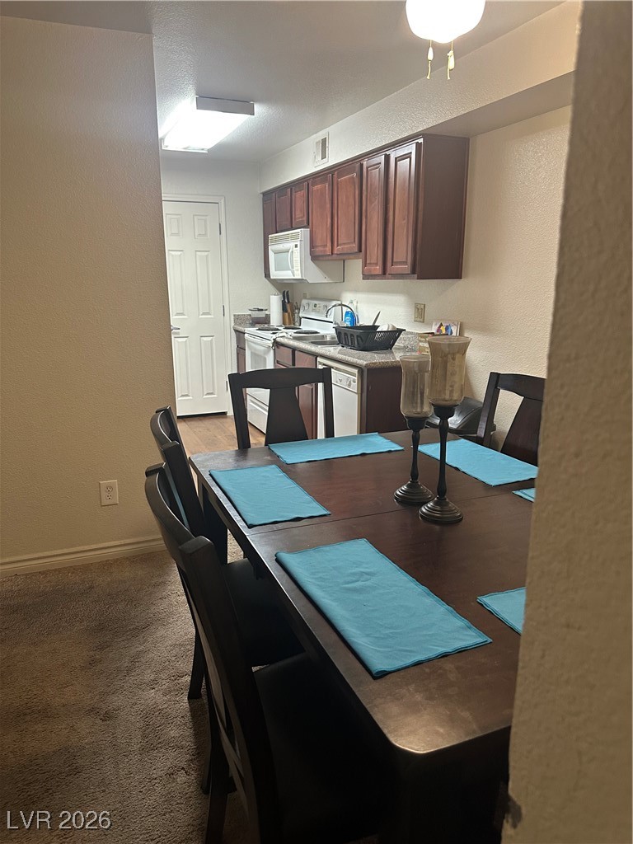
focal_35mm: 24
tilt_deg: -13.2
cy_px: 422
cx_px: 316
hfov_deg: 56.8
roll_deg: +1.0
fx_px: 585
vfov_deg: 71.6
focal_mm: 6.86
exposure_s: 1/60
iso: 320
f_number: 1.78
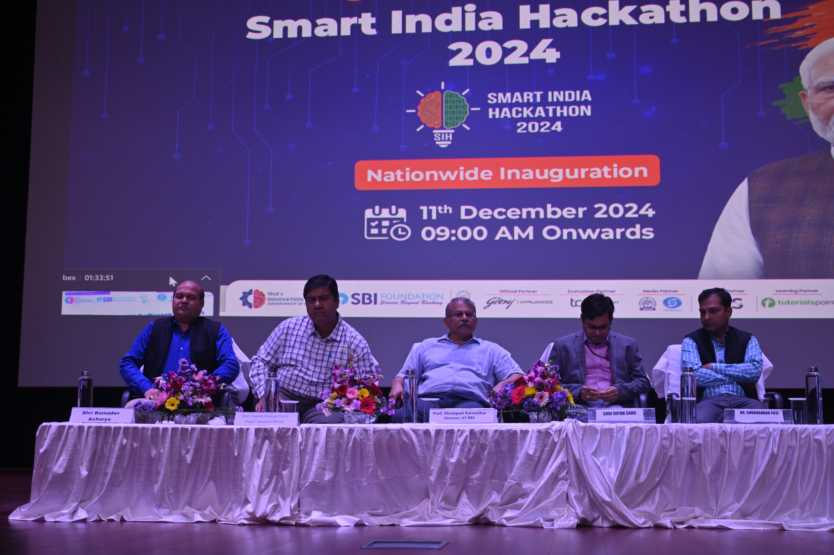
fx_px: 1158
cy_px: 278
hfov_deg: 39.6
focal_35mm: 50
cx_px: 417
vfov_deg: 27.0
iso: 450
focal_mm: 50
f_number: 4
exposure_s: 1/125
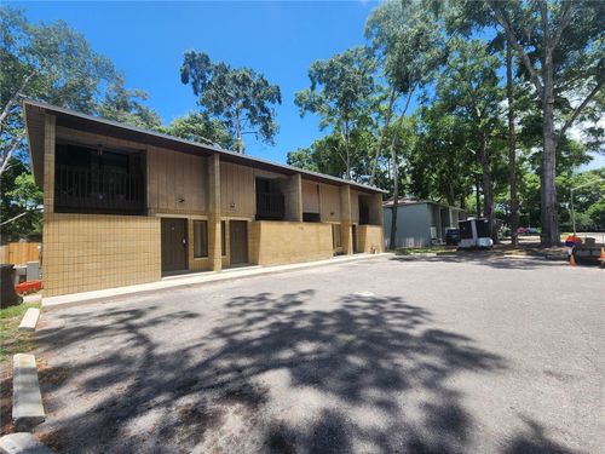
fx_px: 227
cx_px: 302
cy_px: 227
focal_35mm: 13
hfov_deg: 106.2
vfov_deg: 89.9
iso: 50
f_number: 2.2
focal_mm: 2.2
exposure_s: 1/932
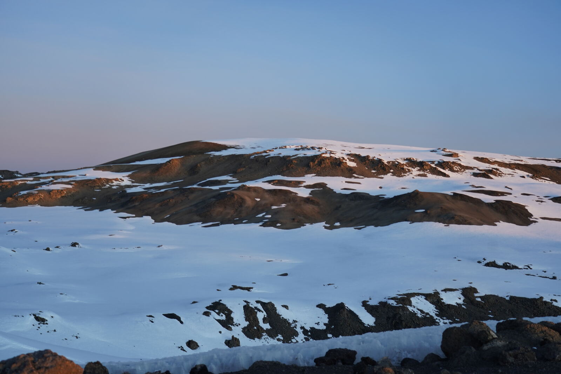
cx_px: 280
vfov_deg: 30.5
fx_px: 686
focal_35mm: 44
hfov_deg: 44.5
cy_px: 187
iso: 500
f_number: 4
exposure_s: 1/160
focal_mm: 44
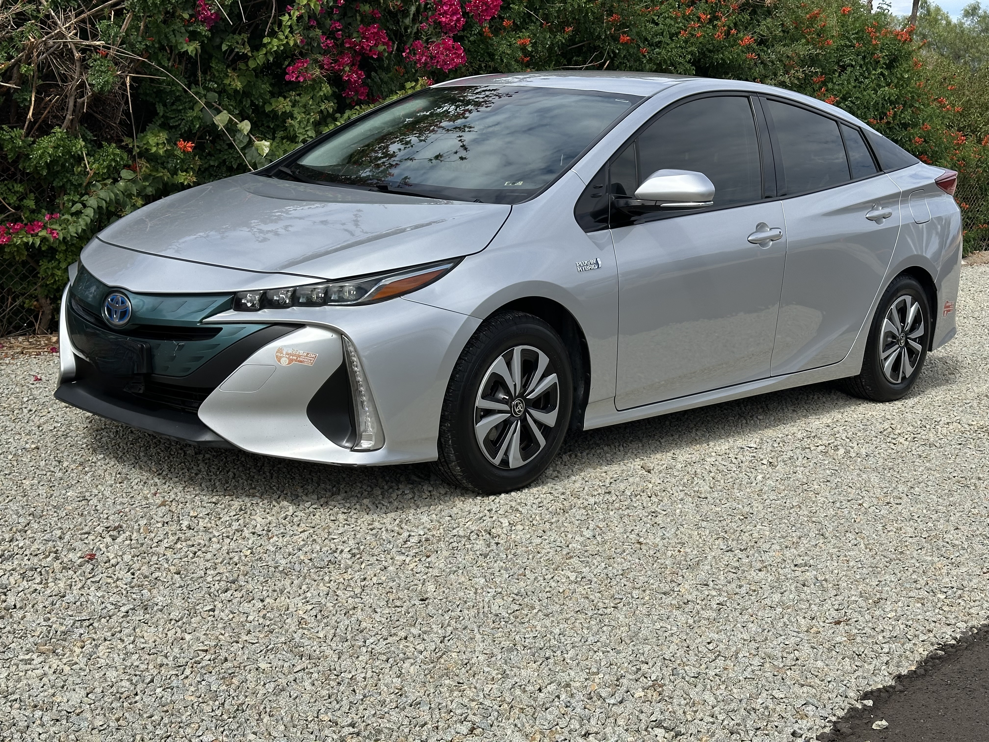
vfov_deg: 30.3
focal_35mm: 48
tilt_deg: -11.8
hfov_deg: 39.7
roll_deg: -2.5
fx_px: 1371
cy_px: 371
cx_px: 494
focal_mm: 6.86
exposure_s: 1/4367
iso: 64
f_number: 1.78
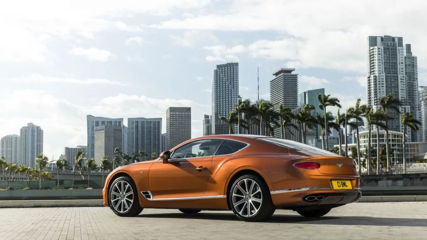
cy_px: 133
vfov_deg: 20.7
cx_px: 212
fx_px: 657
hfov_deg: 36.0
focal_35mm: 58
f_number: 3.5
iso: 31
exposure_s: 1/200
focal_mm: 55
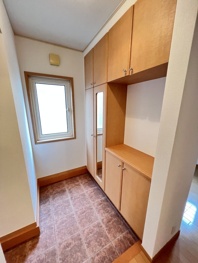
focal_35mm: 13
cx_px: 99
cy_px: 132
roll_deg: +0.0
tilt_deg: -12.9
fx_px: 99
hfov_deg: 89.9
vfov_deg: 106.2
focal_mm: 1.57
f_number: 1.8
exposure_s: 1/60
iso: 640
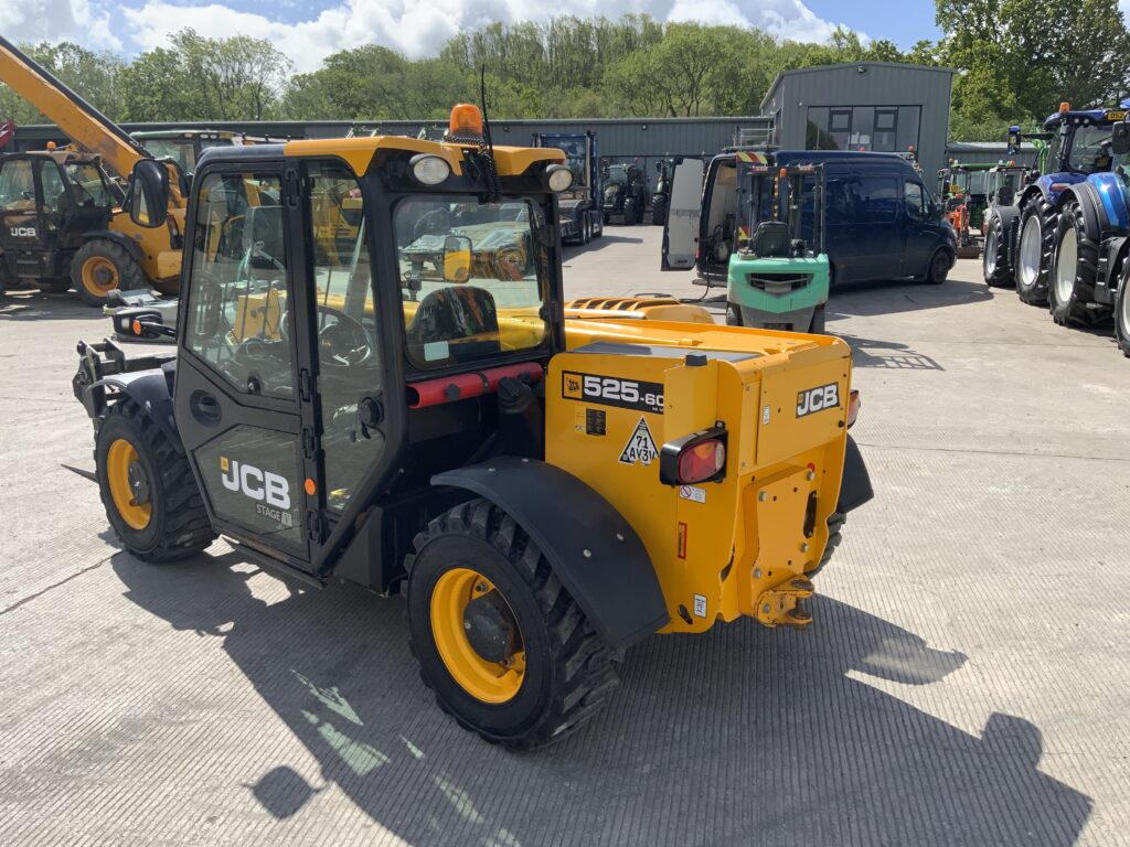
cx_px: 565
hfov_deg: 61.7
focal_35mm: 29
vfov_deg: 48.2
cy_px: 424
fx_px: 947
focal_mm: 3
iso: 16
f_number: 1.8
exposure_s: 1/1377
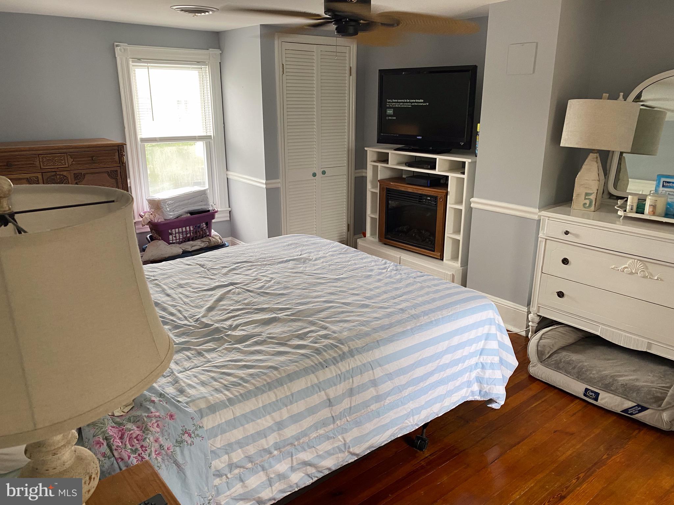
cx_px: 337
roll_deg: -0.5
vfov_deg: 53.1
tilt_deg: -18.2
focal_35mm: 26
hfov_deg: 67.3
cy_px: 252
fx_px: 506
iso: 125
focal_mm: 4.25
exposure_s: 1/60
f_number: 1.8
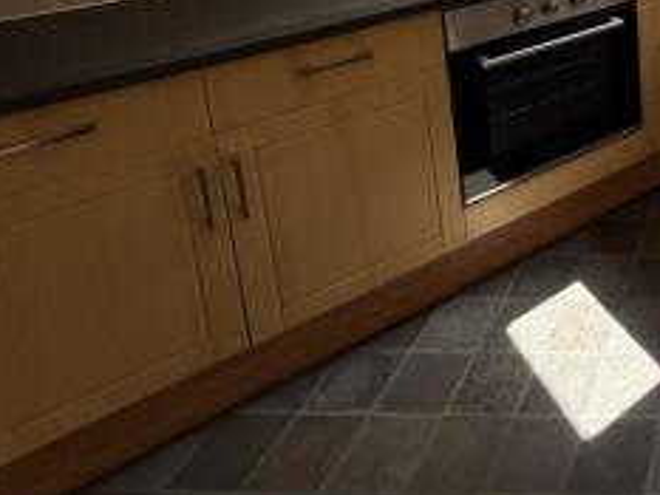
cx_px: 769
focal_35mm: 35
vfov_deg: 32.7
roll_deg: +1.1
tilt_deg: -8.9
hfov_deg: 39.8
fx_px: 668
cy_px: -115
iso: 64
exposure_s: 1/162
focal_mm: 2.22
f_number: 2.2
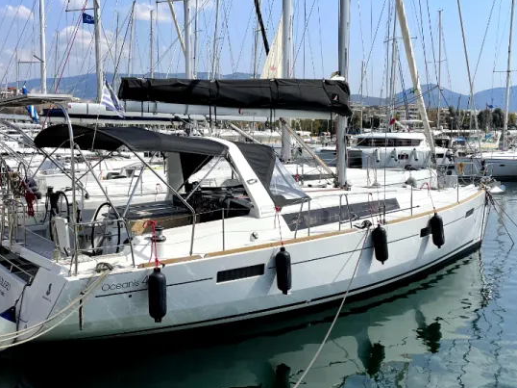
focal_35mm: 29
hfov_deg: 61.6
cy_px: 191
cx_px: 235
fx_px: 433
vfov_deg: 48.2
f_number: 1.6
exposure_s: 1/6494
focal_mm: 4.2
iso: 32
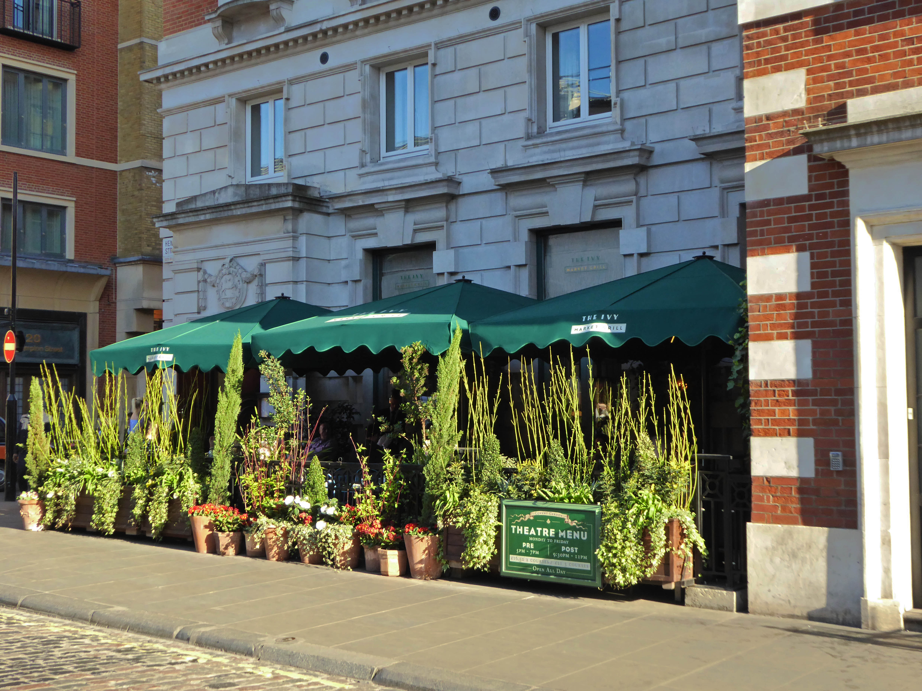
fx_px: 1225
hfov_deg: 41.2
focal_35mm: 46
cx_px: 461
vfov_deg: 31.5
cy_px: 346
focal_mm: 7.8
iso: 320
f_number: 3.9
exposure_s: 1/250
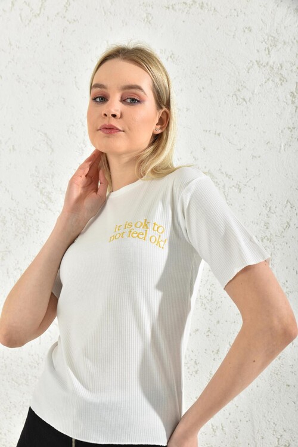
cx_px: 149
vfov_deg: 41.1
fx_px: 596
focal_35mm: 48
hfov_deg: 28.1
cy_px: 224
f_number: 7.1
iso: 100
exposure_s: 1/160
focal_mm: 48
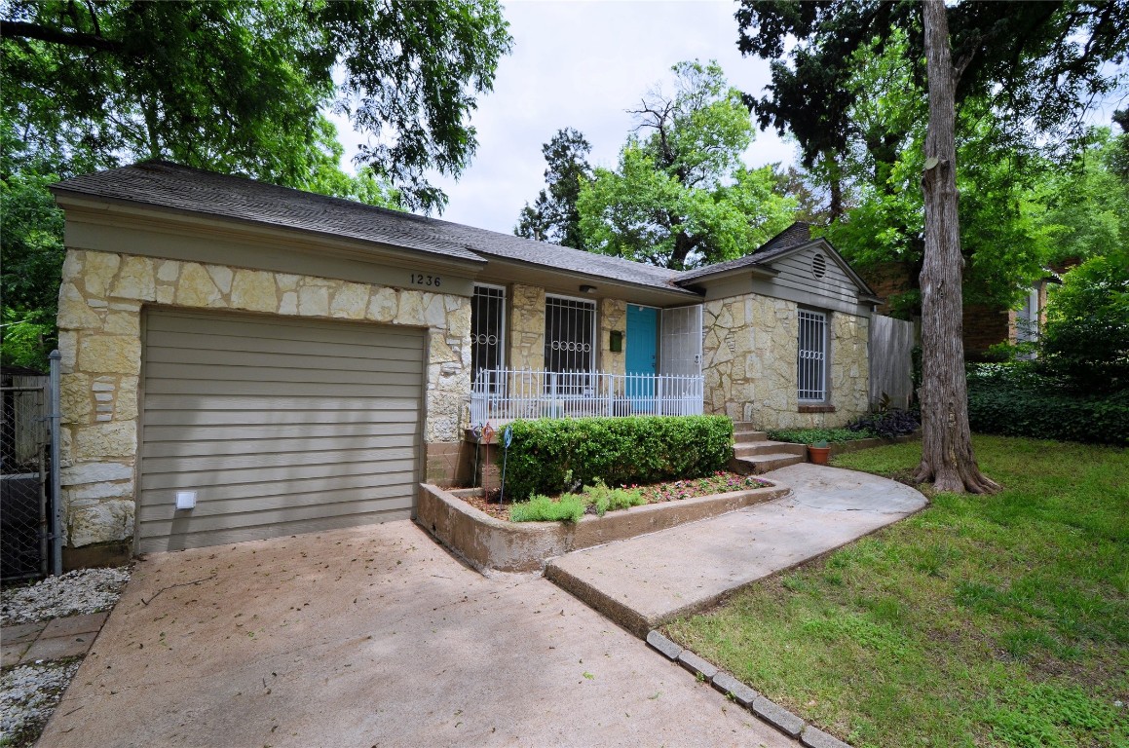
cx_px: 564
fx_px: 470
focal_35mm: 15
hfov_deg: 100.5
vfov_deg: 77.1
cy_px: 374
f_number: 8
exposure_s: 1/250
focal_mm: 10
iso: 140
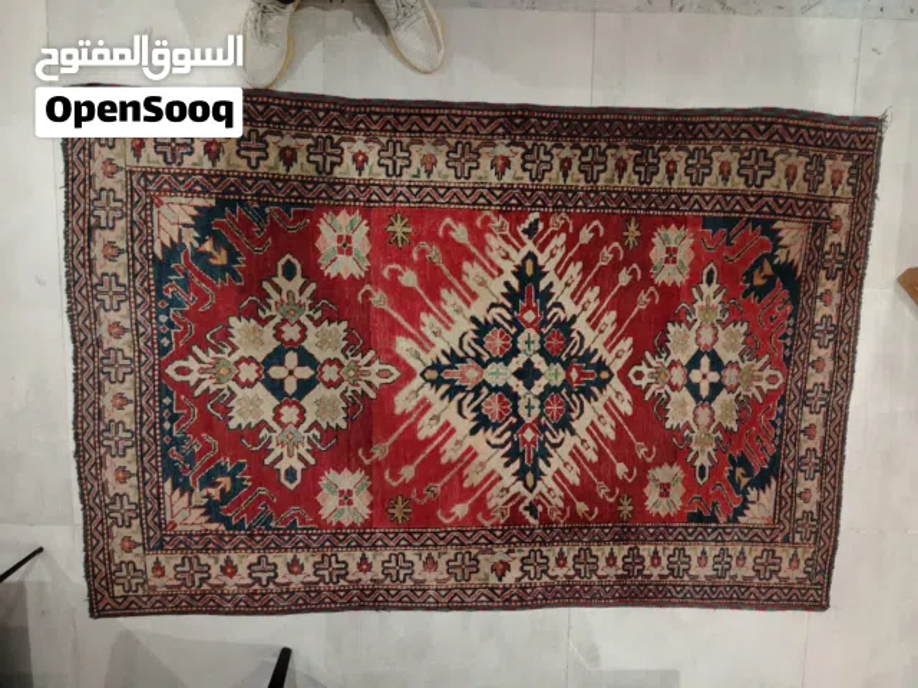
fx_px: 636
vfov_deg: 56.8
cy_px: 344
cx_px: 459
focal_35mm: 24
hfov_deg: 71.6
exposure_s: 1/30
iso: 956
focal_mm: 5.25
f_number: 1.75
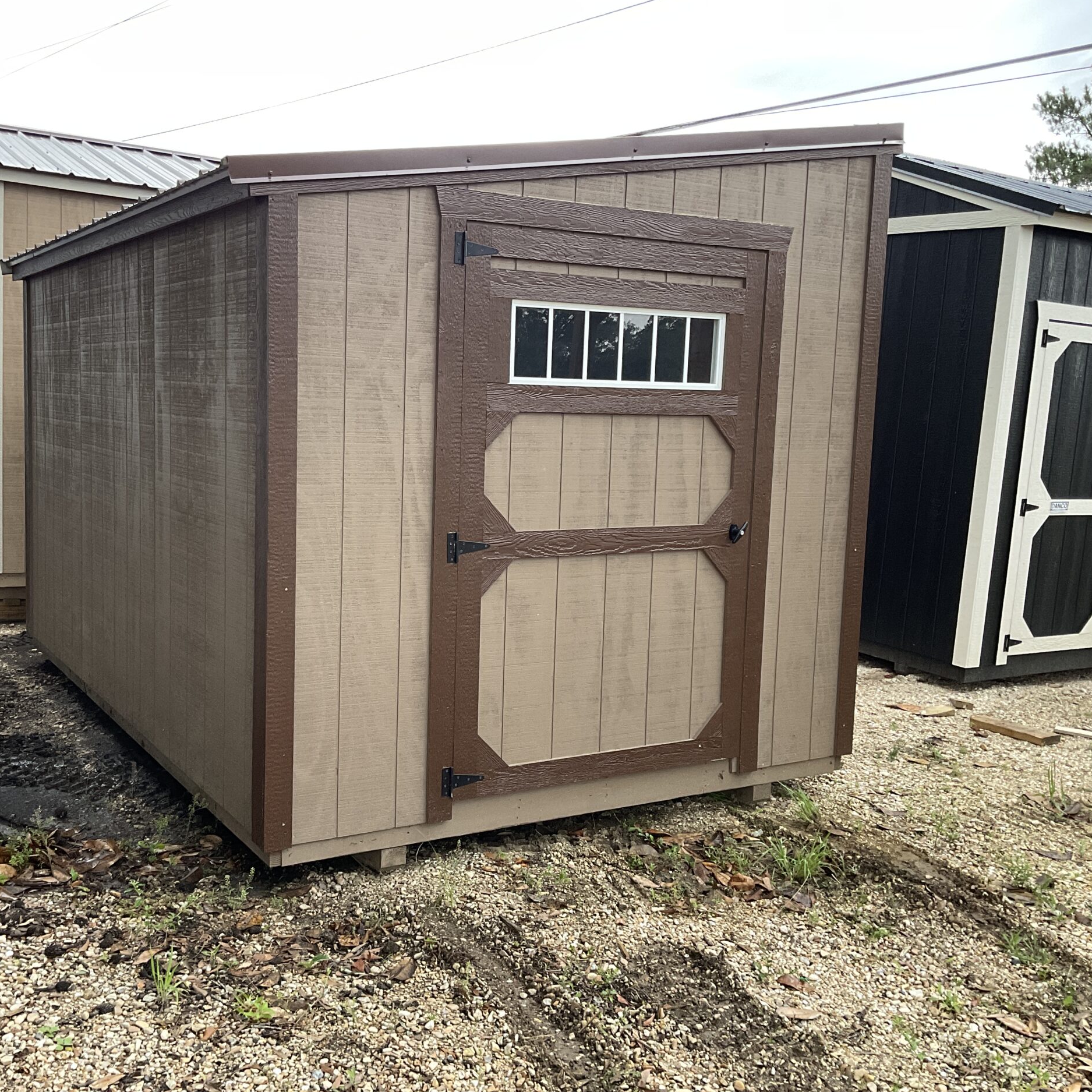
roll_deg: -2.3
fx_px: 1249
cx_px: 473
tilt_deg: -6.4
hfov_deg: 47.1
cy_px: 533
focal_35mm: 35
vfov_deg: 47.2
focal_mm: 3
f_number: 1.8
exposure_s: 1/90
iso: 64
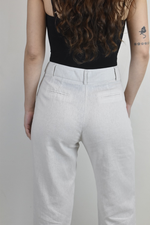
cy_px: 112
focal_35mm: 72
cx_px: 75
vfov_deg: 28.1
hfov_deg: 18.9
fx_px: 450
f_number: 18
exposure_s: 1/40
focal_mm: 48
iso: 1600
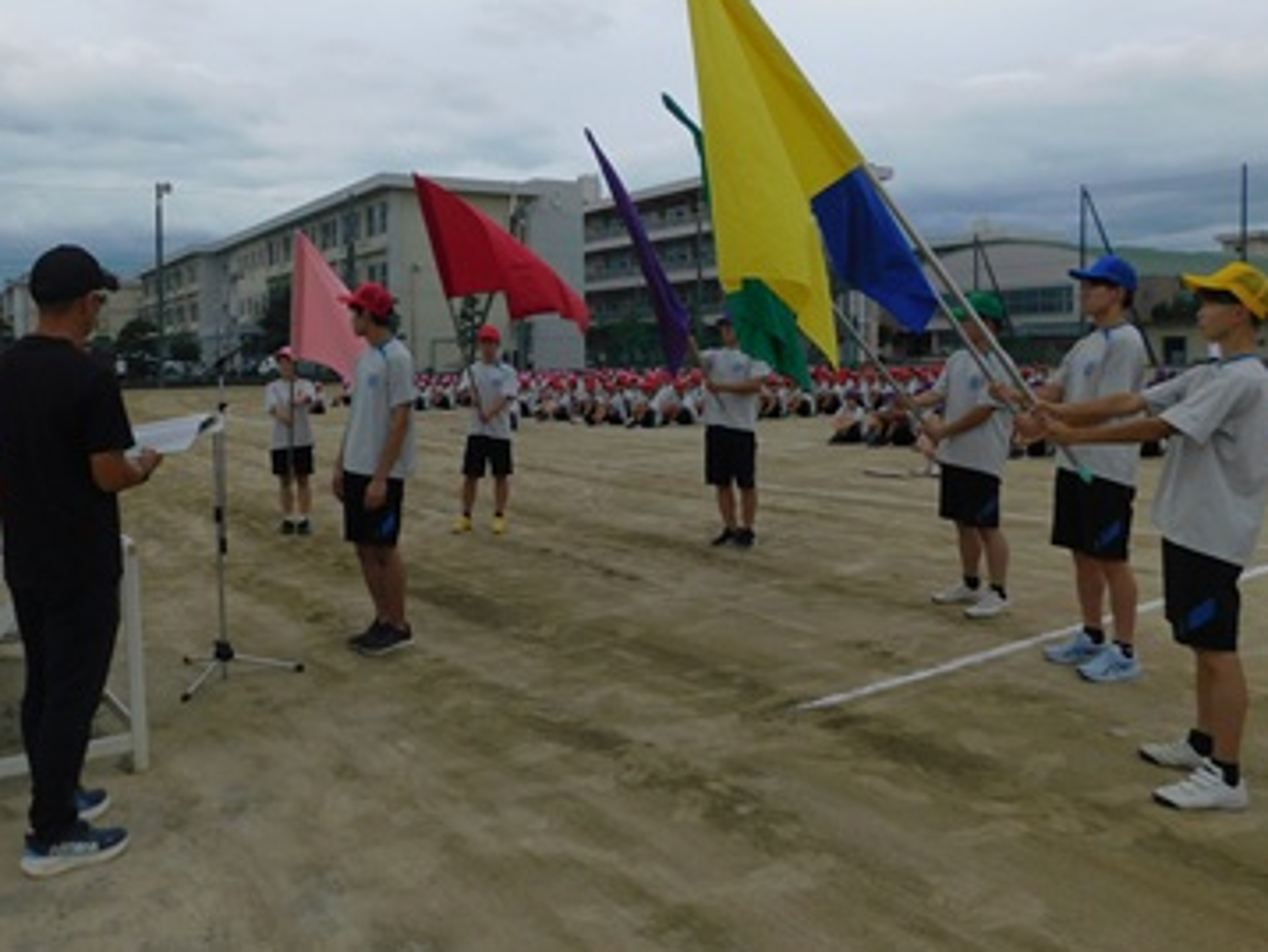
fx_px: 1100
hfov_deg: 59.6
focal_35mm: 30
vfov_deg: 46.7
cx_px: 528
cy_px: 403
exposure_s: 1/800
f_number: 6
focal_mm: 4.1
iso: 125
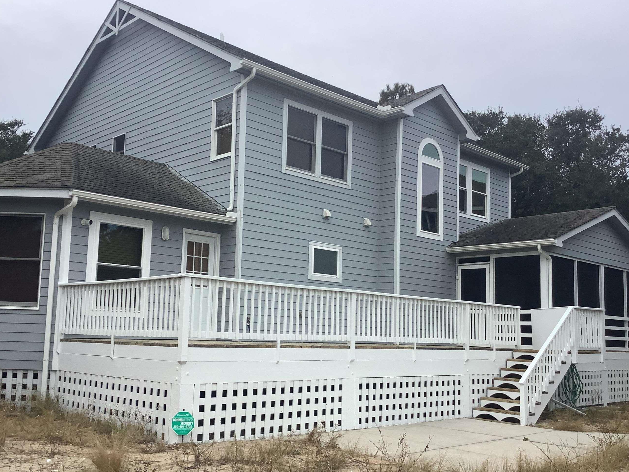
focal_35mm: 37
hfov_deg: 50.1
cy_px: 259
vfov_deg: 38.6
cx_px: 295
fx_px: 672
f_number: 2.4
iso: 25
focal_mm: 3.3
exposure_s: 1/936
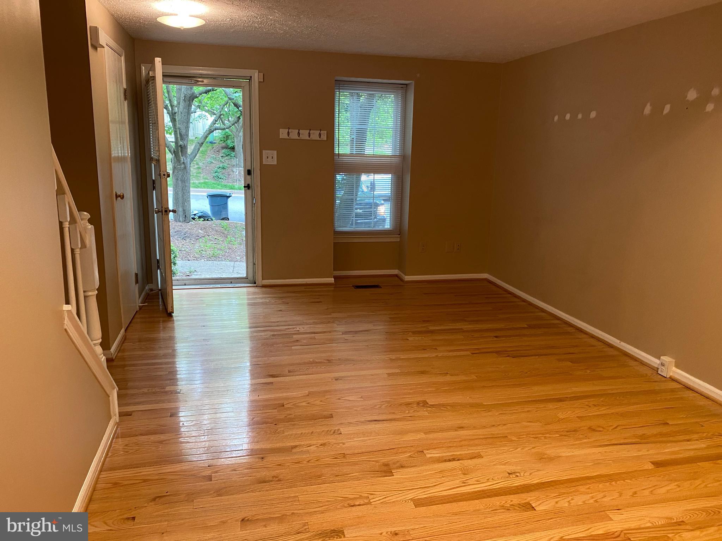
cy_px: 270
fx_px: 542
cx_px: 361
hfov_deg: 67.3
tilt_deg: -10.8
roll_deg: -2.1
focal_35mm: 26
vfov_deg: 53.1
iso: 160
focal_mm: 4.25
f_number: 1.8
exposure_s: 1/60
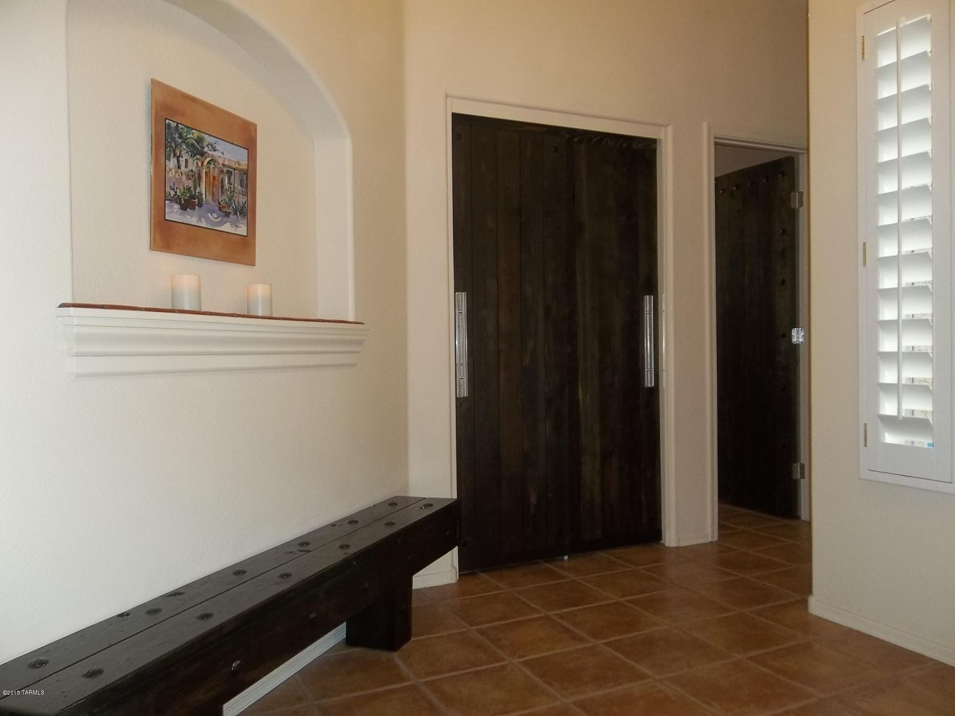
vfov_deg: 51.4
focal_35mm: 27
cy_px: 358
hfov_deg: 65.3
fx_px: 745
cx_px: 478
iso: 160
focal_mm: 4.9
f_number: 3.5
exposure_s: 1/30
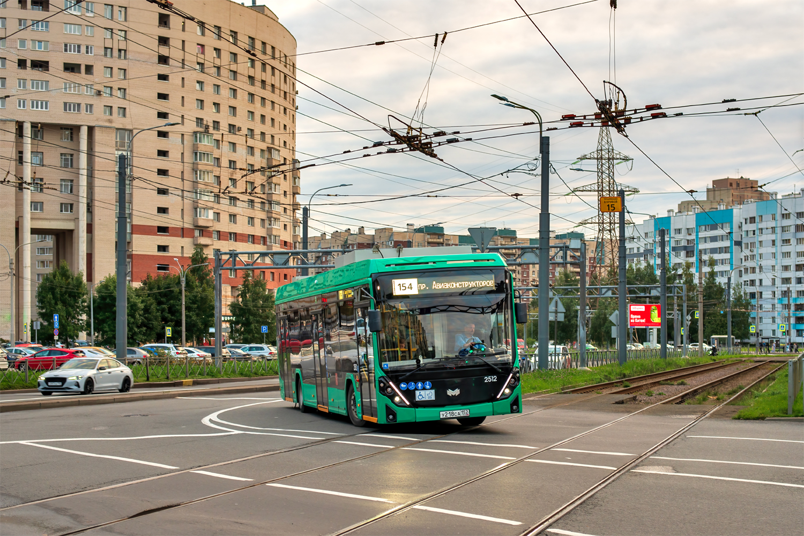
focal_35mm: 50
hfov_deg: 39.6
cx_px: 402
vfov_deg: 27.0
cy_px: 268
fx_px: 1117
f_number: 5
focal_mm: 50
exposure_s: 1/200
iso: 400
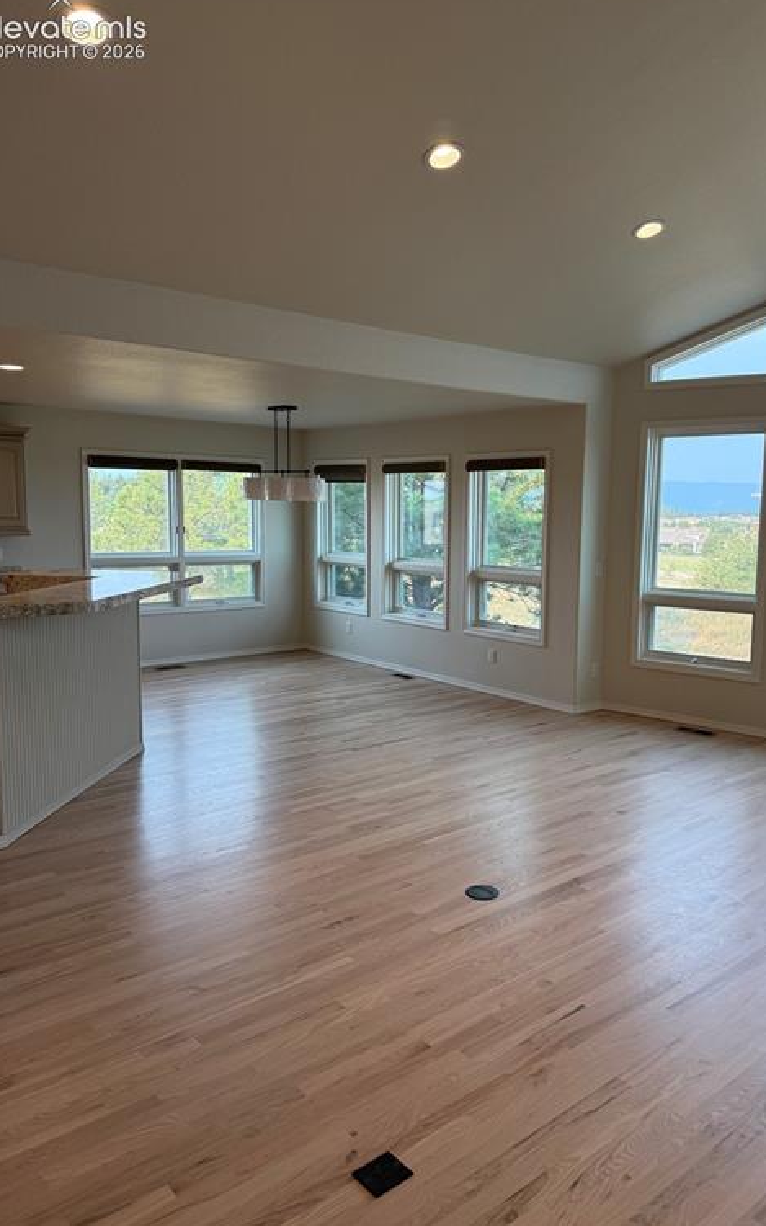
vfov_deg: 70.4
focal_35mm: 26
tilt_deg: -7.1
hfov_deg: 47.4
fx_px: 869
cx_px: 437
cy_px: 604
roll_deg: -0.9
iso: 100
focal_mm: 6.76
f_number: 1.78
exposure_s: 1/379
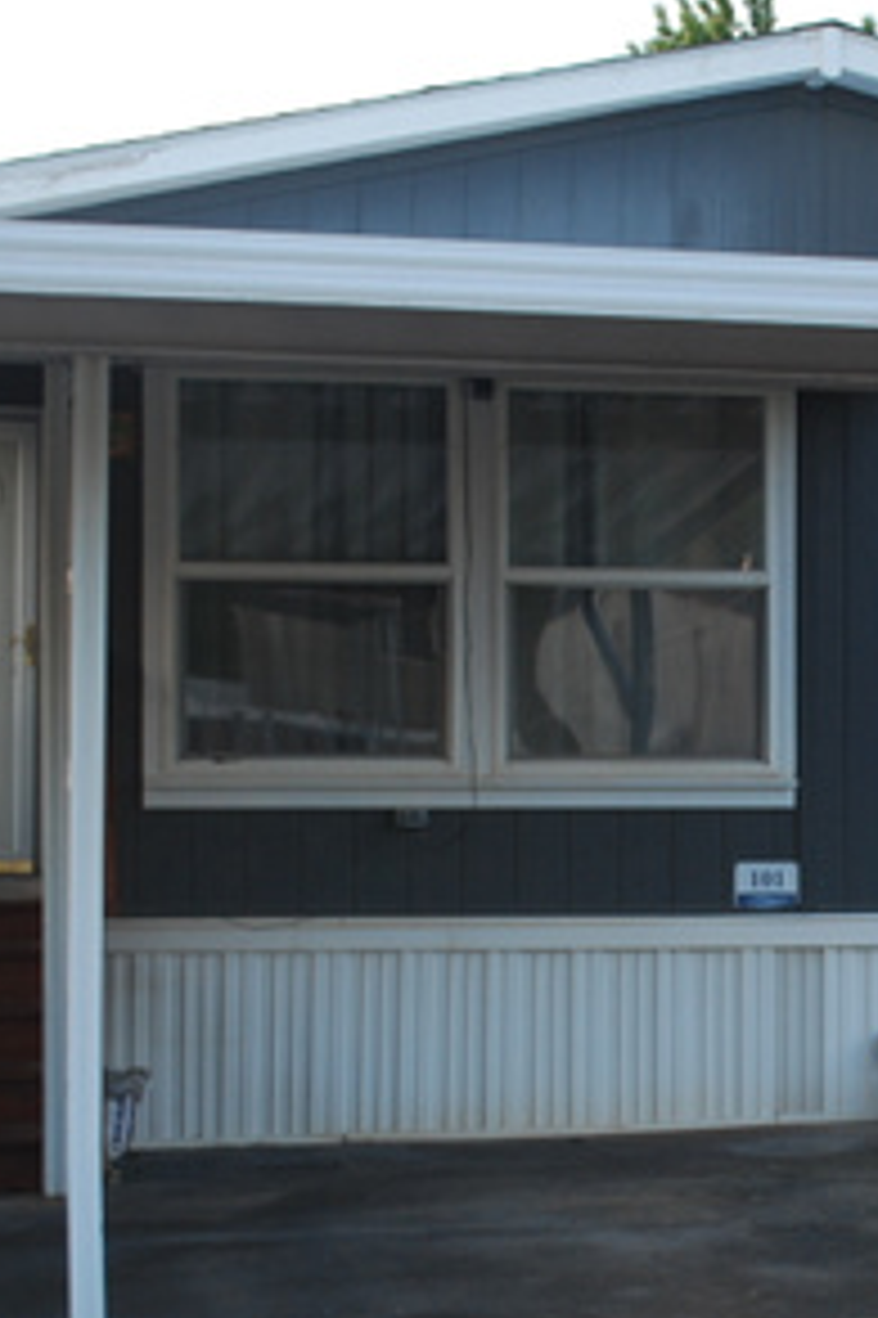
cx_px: 901
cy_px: 729
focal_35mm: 95
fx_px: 3483
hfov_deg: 14.1
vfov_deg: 21.4
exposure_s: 1/60
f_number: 4.8
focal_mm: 29
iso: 200
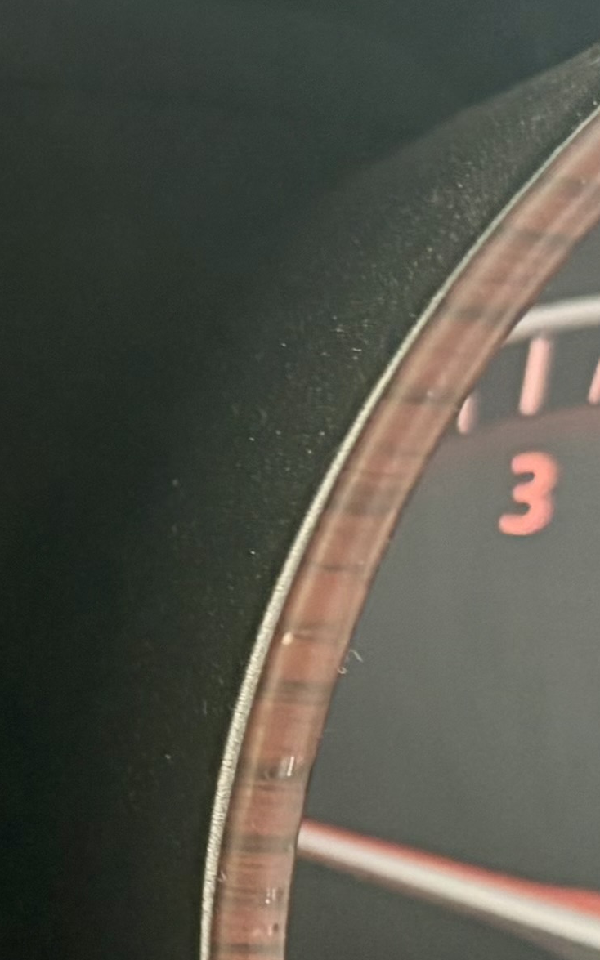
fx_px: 3507
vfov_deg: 15.6
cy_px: 611
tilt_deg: -18.6
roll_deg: -4.7
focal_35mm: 134
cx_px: -206
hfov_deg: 9.6
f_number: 1.6
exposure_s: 1/56
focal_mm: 5.96
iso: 320
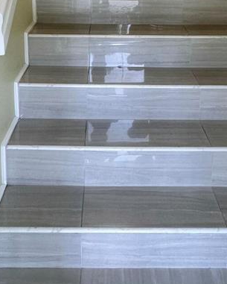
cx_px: 105
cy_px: -46
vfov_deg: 35.1
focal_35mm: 43
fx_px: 361
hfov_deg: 34.9
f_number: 2.2
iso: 160
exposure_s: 1/120
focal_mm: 2.22
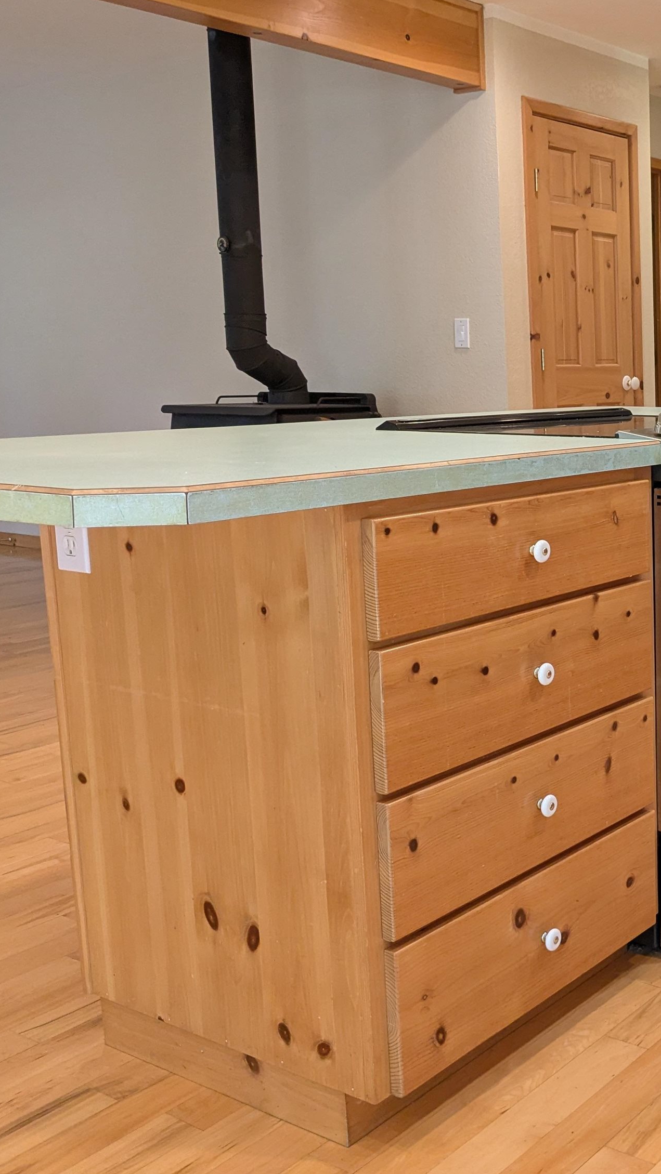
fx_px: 1246
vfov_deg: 50.5
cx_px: 762
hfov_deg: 26.8
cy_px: 579
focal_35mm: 40
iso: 398
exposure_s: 1/120
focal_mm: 4.38
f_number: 1.73
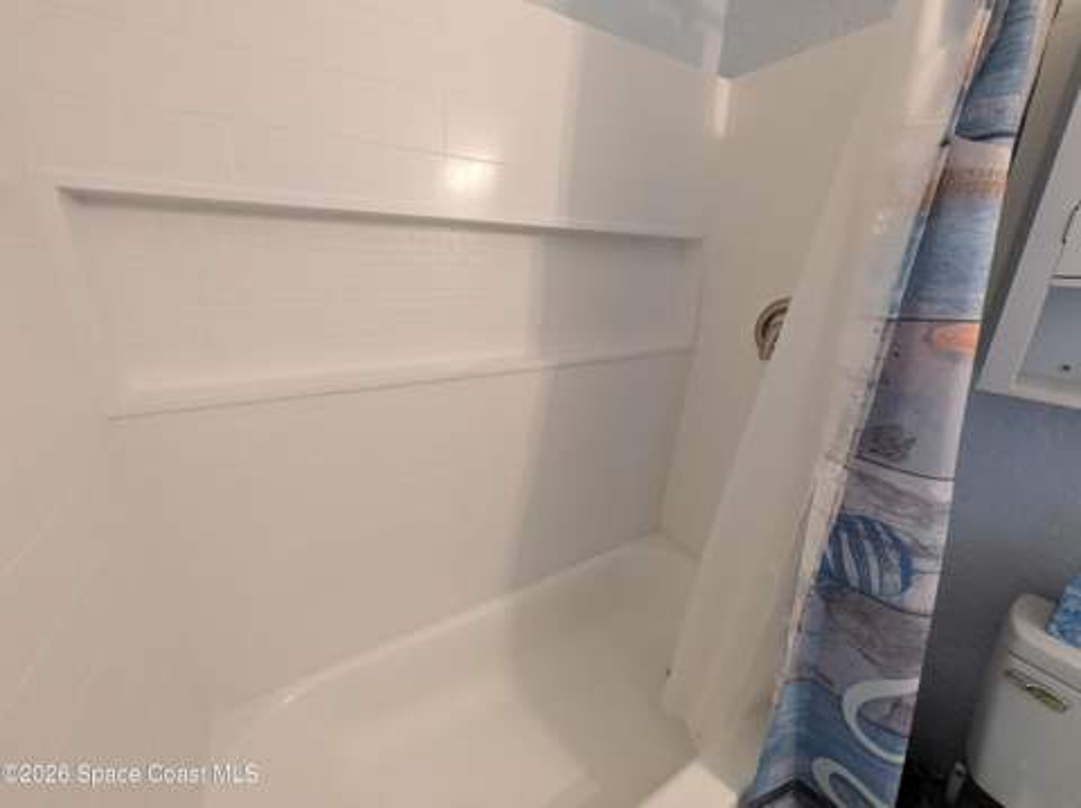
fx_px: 437
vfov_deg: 85.6
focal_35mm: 14
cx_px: 540
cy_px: 404
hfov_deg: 102.1
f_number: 2.2
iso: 534
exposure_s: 1/60
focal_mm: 1.83
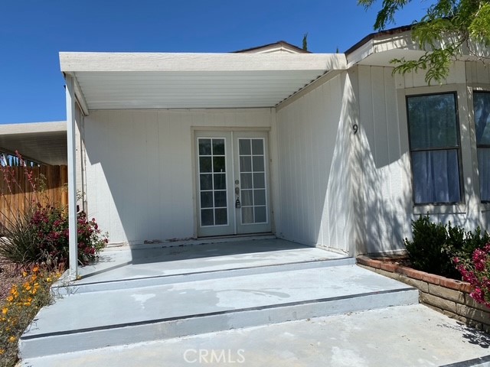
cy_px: 184
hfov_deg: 67.3
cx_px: 245
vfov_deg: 53.1
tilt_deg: +3.0
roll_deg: +1.8
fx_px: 368
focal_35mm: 26
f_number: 1.8
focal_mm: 4.25
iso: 32
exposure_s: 1/5025
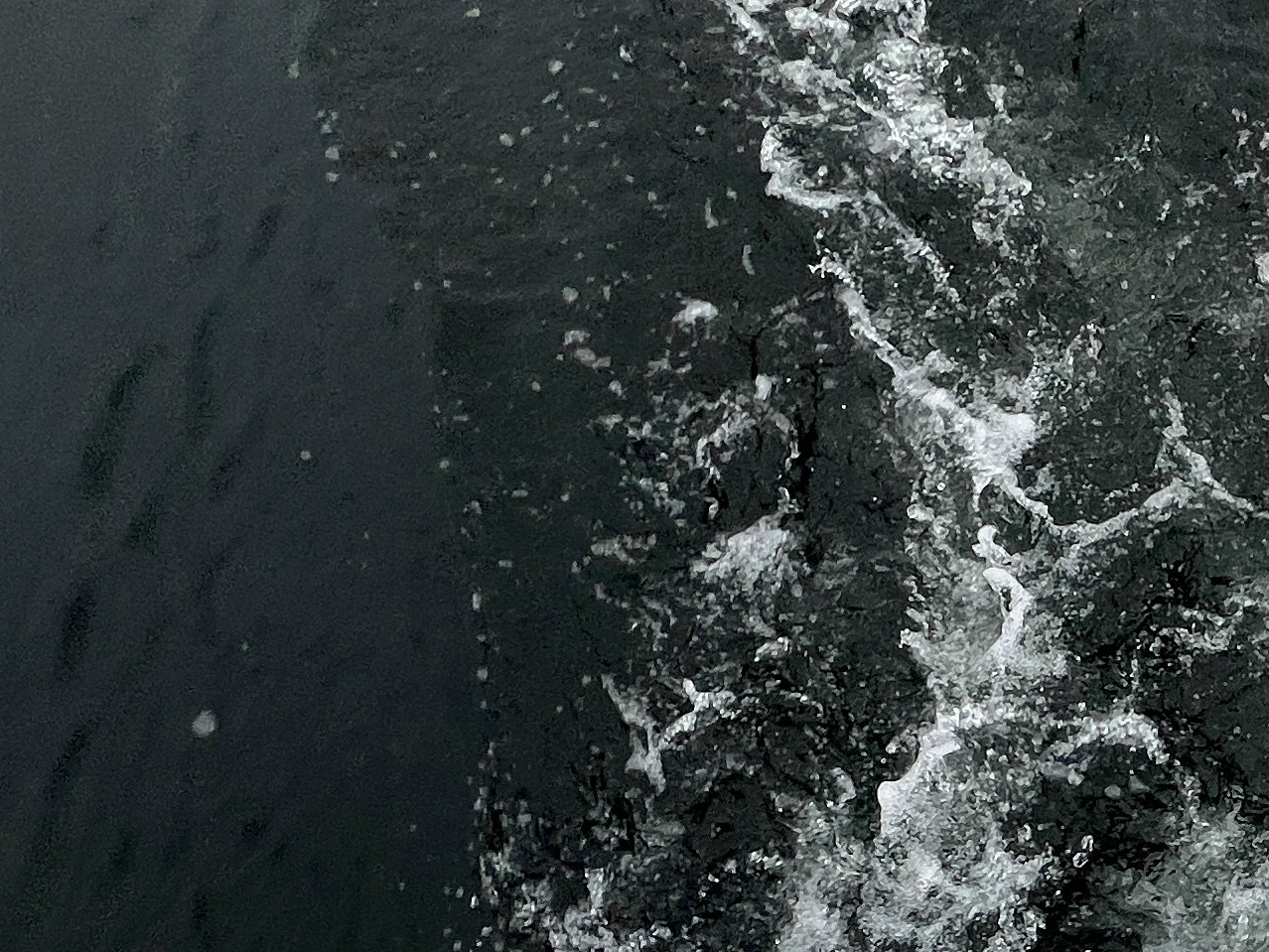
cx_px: 1611
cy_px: 1062
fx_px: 1503
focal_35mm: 41
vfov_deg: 31.1
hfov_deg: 34.2
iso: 32
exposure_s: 1/218
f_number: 1.8
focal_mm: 1.57
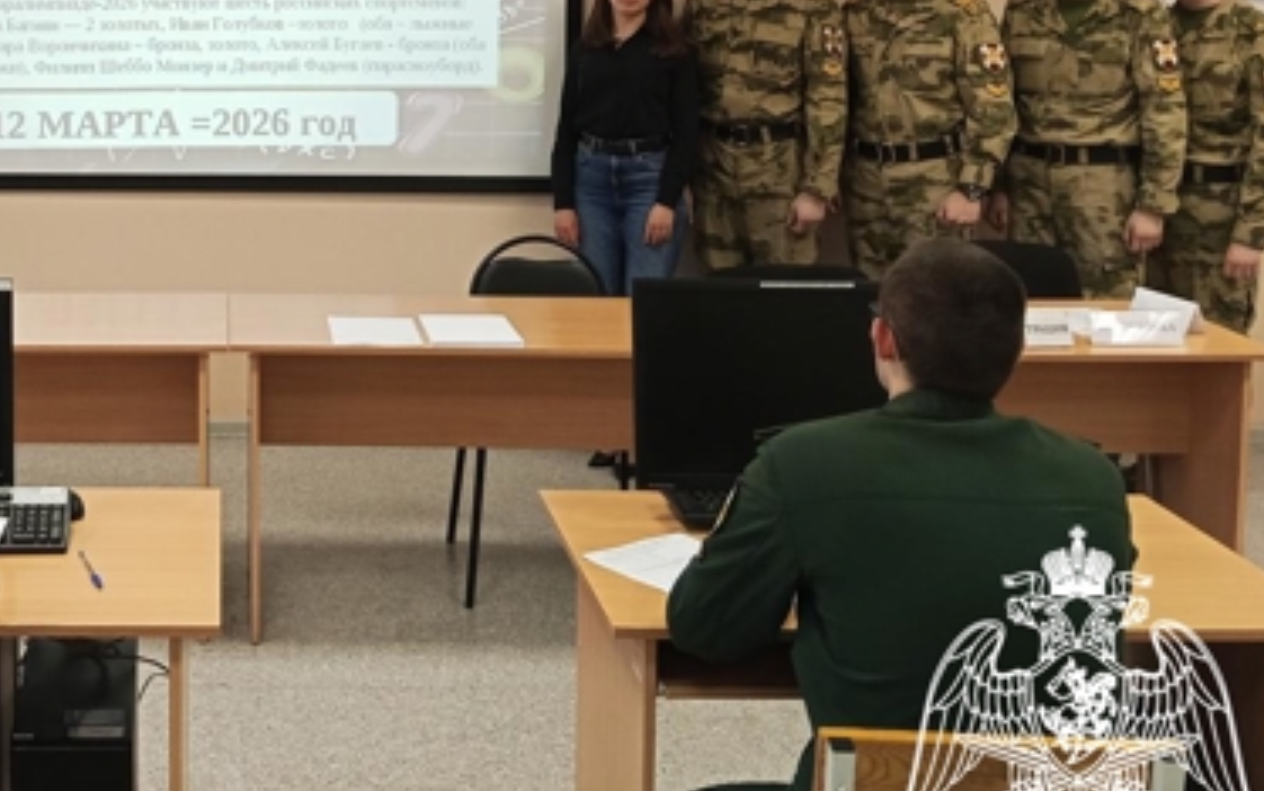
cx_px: 157
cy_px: 47
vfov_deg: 24.5
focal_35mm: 51
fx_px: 1757
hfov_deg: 37.3
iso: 250
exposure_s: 1/50
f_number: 1.8
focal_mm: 3.98
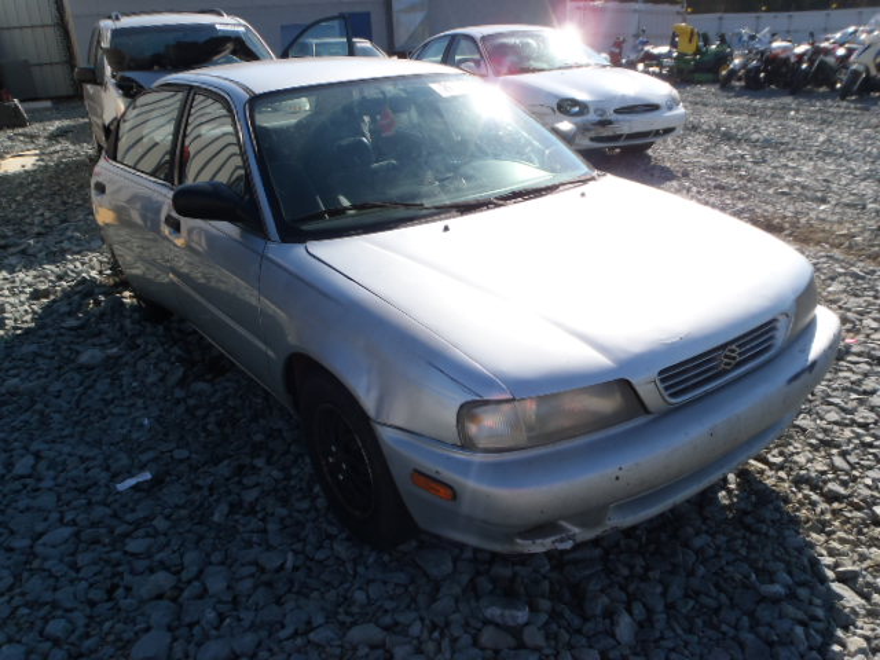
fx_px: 712
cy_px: 330
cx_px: 440
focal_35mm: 28
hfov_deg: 63.4
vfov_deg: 49.7
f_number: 4.5
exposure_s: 1/500
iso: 80
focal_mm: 5
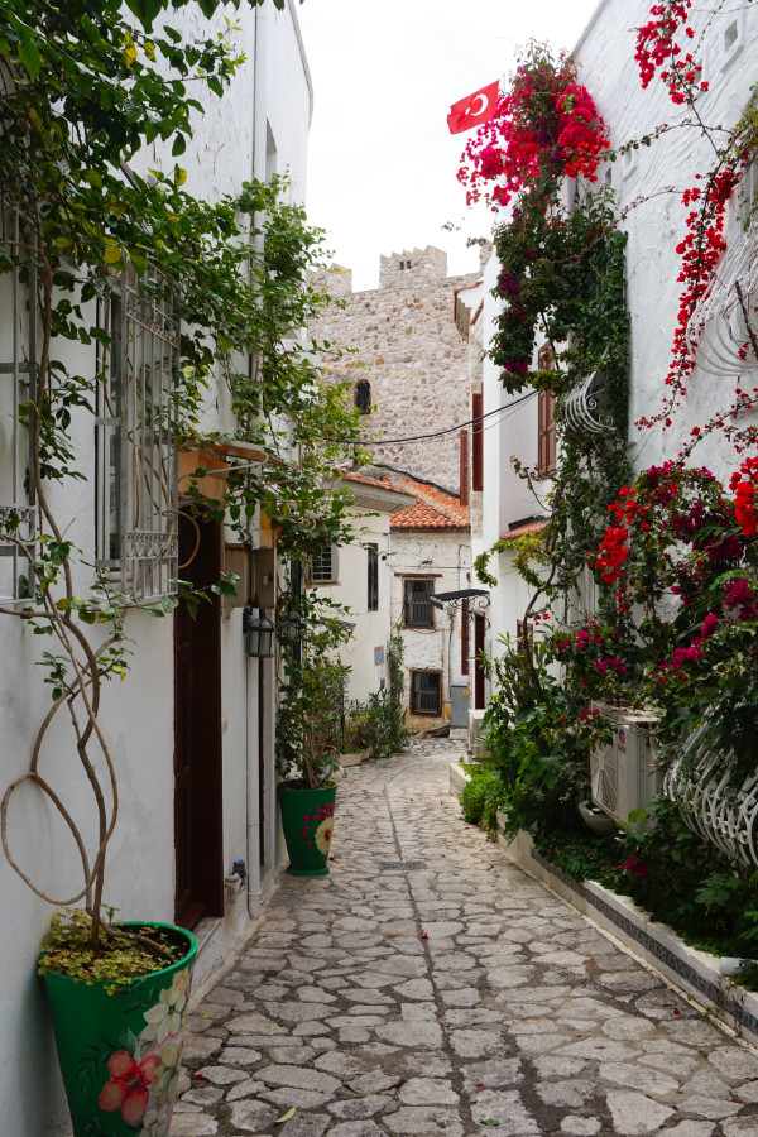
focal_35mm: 33
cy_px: 568
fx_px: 1042
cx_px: 379
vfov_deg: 57.2
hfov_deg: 40.0
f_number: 11
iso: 100
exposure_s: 1/80
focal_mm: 22
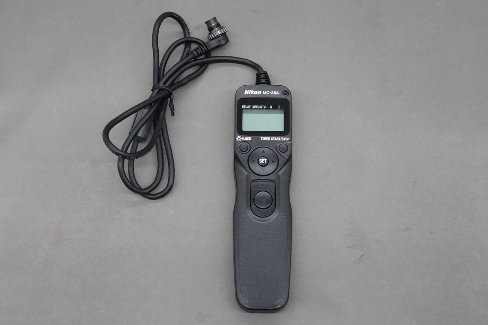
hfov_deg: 31.4
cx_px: 244
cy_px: 162
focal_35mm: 64
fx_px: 867
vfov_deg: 21.2
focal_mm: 23.39
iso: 2500
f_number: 8
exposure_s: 1/80
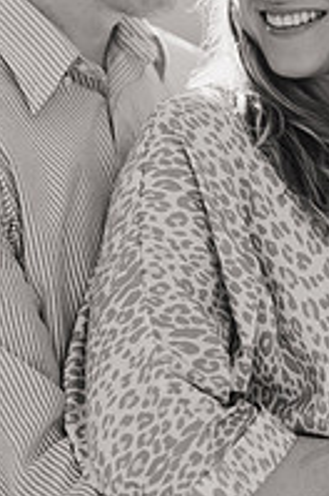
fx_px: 2641
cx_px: 250
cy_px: 172
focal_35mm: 192
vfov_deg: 10.7
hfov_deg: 7.1
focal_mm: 85
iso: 100
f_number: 2
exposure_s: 1/1250
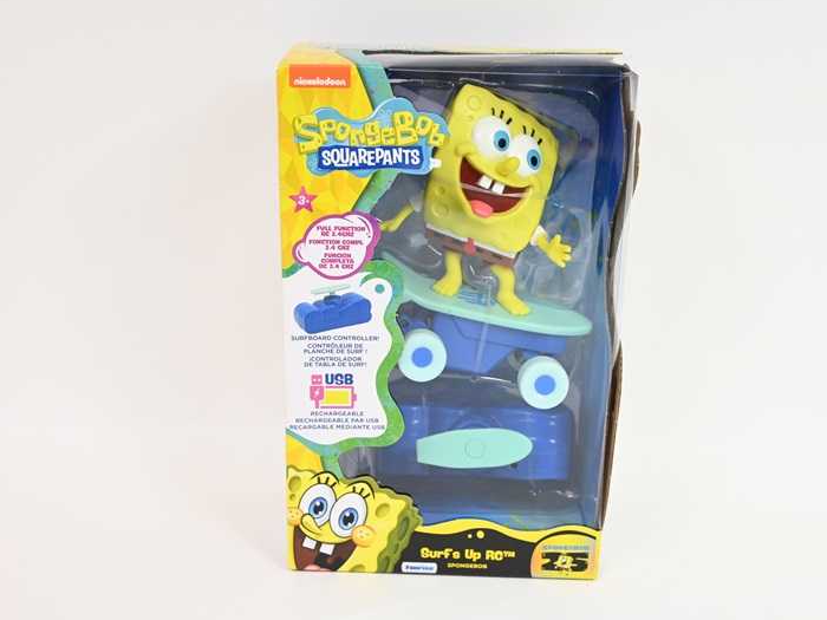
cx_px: 414
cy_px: 306
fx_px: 1082
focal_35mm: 45
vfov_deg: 32.0
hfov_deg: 41.8
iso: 450
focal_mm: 27.5
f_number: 4.5
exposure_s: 1/125
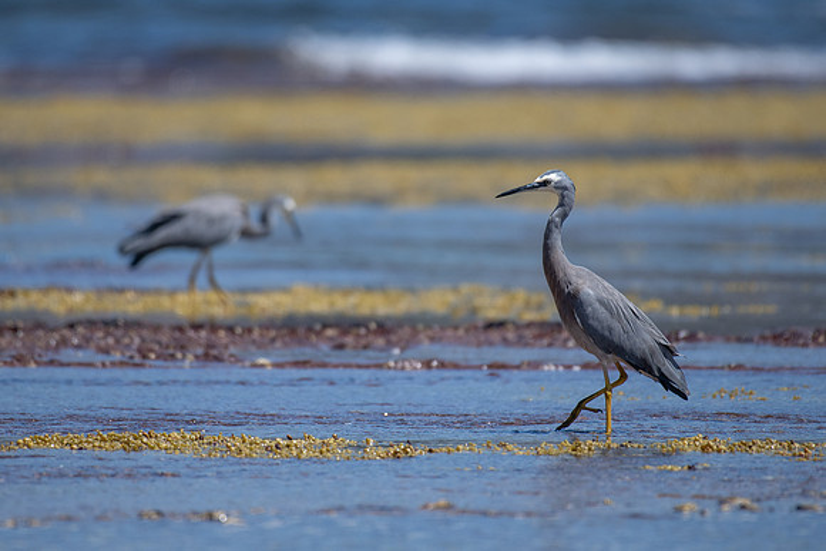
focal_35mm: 707
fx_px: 16230
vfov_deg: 1.9
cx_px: 379
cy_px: 241
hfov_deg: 2.9
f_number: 5.6
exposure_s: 1/2000
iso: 280
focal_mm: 500
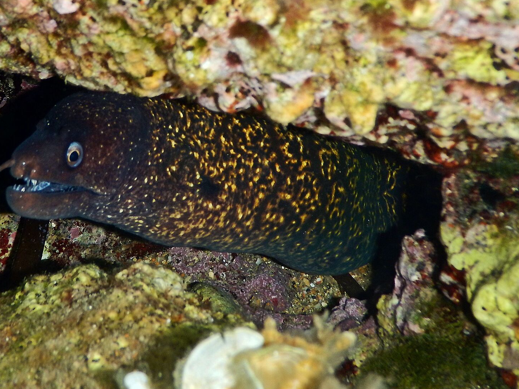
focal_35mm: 66
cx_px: 198
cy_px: 136
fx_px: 989
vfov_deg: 22.2
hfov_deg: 29.3
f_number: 4.2
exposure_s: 1/250
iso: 125
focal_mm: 7.2
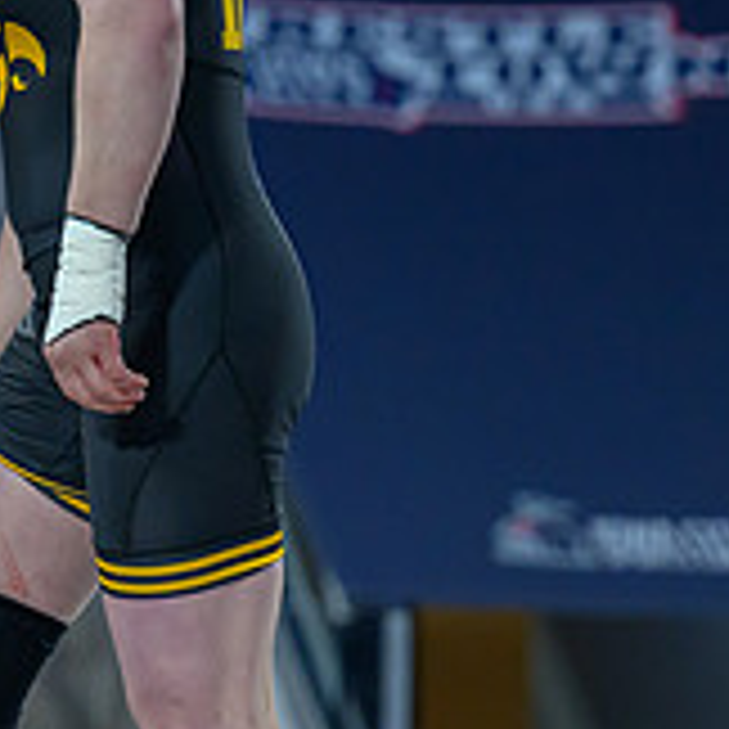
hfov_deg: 3.5
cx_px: -201
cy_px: 153
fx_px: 11794
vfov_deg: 3.5
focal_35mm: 495
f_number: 2.8
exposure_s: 1/800
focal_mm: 135
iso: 2800
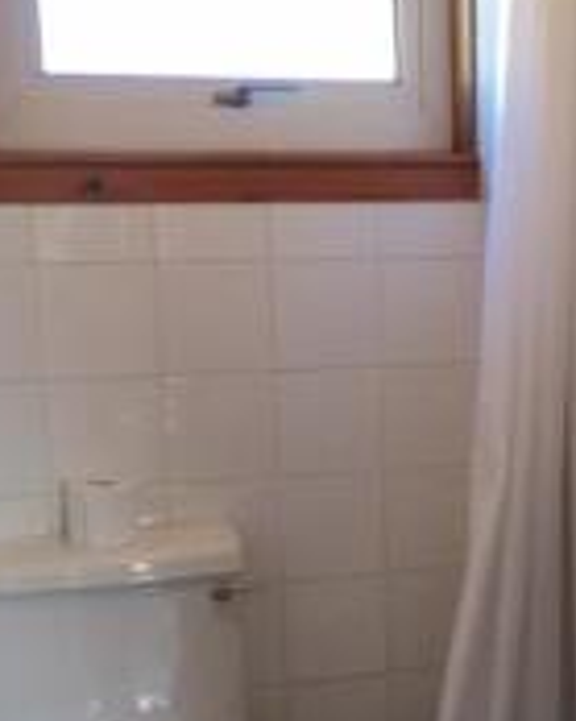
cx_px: 568
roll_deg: +0.1
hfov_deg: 20.9
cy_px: 479
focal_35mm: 71
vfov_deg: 26.6
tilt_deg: -11.3
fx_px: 1514
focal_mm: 4.15
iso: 32
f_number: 2.2
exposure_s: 1/33
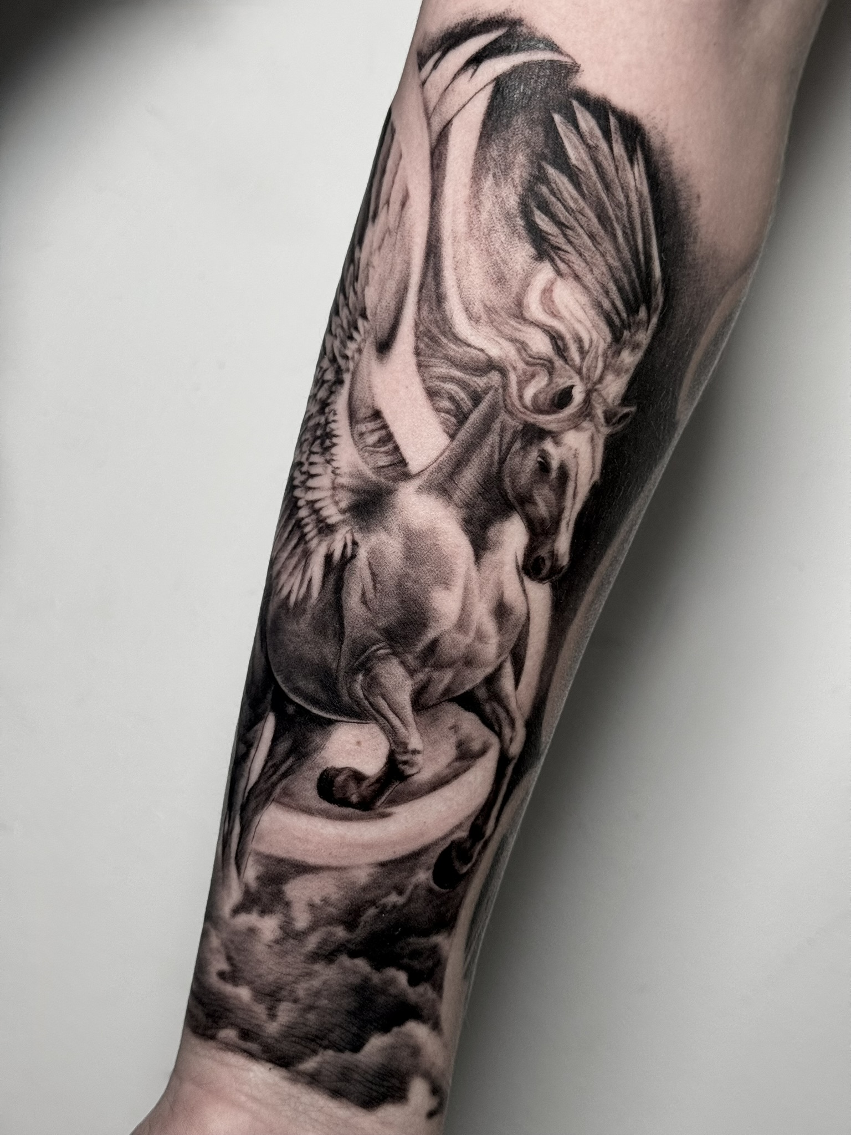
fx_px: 1573
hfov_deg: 30.3
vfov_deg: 39.7
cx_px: 426
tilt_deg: -4.5
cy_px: 568
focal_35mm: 48
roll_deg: -42.2
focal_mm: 6.76
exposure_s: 1/60
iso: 250
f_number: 1.78
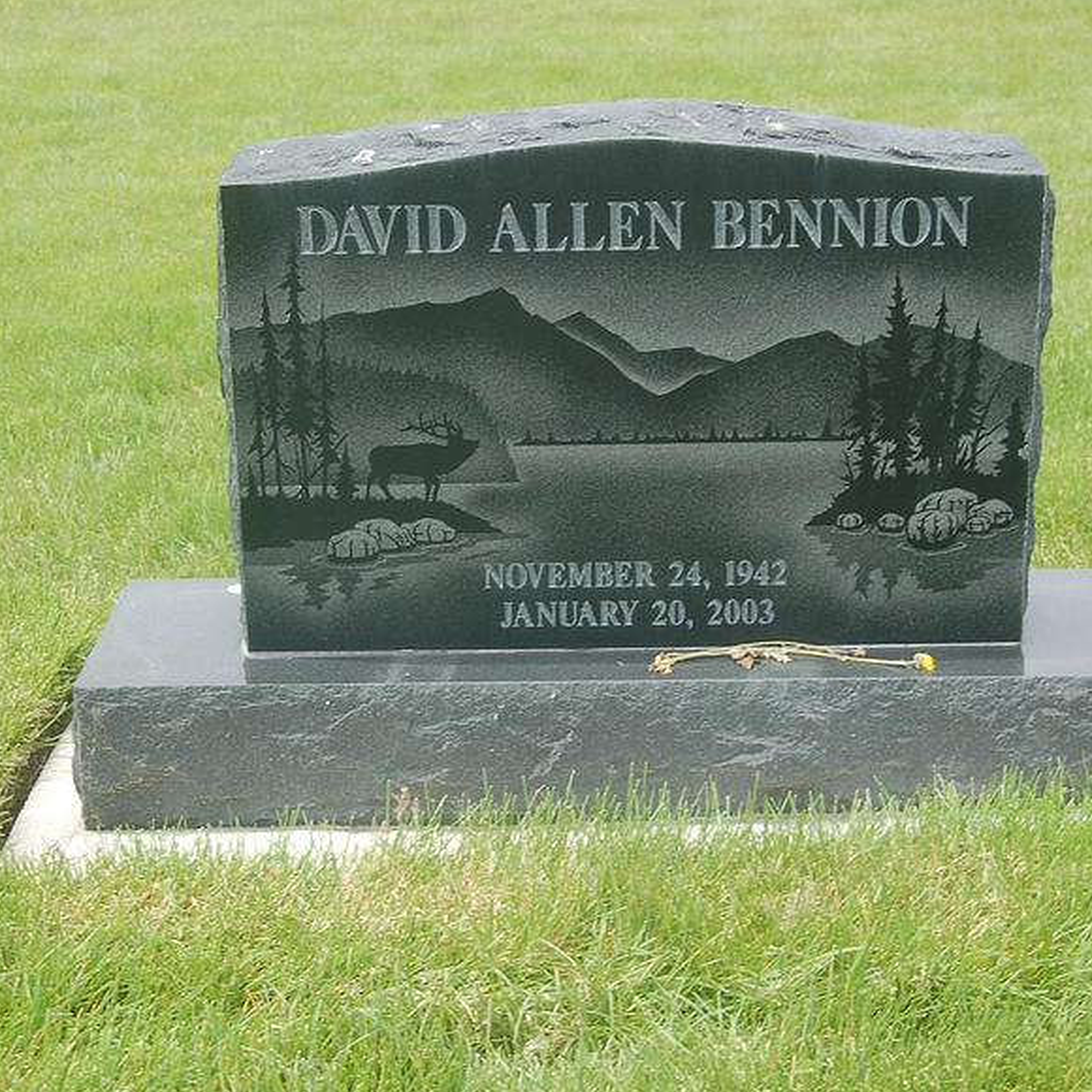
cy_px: 545
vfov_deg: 25.5
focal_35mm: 68
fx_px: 2414
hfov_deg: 25.5
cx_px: 538
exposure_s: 1/125
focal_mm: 35
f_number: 5.6
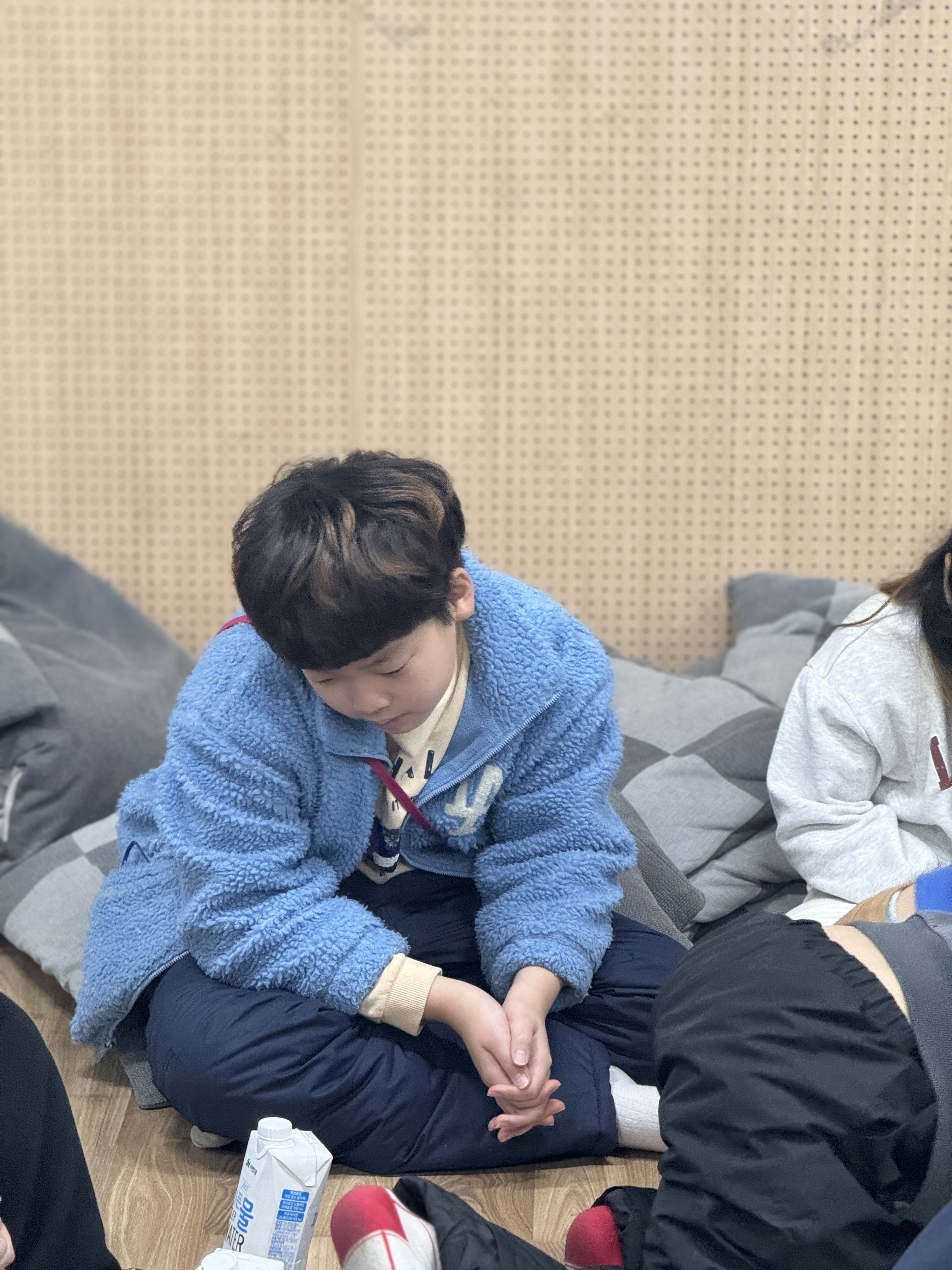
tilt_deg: -14.5
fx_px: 4400
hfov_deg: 12.3
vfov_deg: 16.4
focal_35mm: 120
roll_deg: -0.6
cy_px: 635
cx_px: 476
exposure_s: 1/60
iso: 500
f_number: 2.8
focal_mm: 15.66
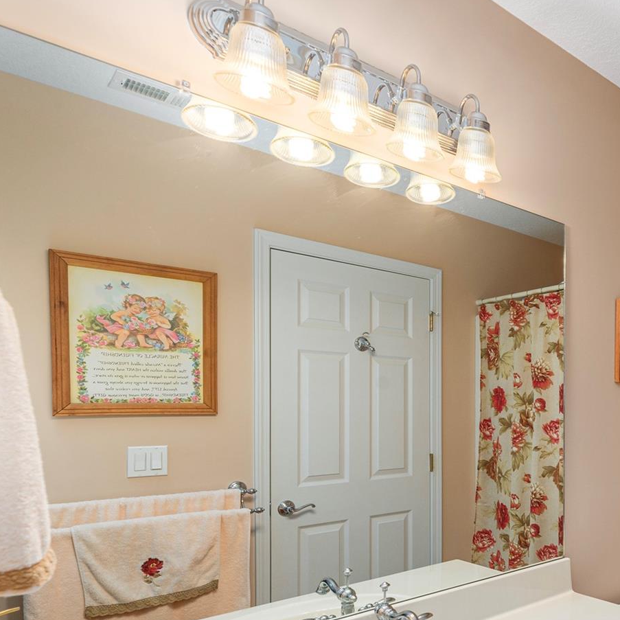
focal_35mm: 27
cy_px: 408
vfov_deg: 57.9
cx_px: 634
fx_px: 547
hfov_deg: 47.7
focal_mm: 14
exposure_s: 1/200
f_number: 8
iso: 320
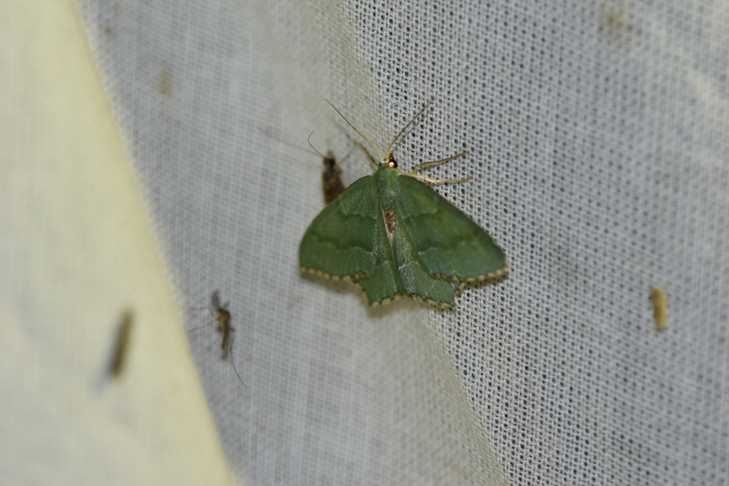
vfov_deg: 8.7
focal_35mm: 158
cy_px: 243
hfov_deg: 13.0
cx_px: 364
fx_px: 3189
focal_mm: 105
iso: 200
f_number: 5.6
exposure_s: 1/30
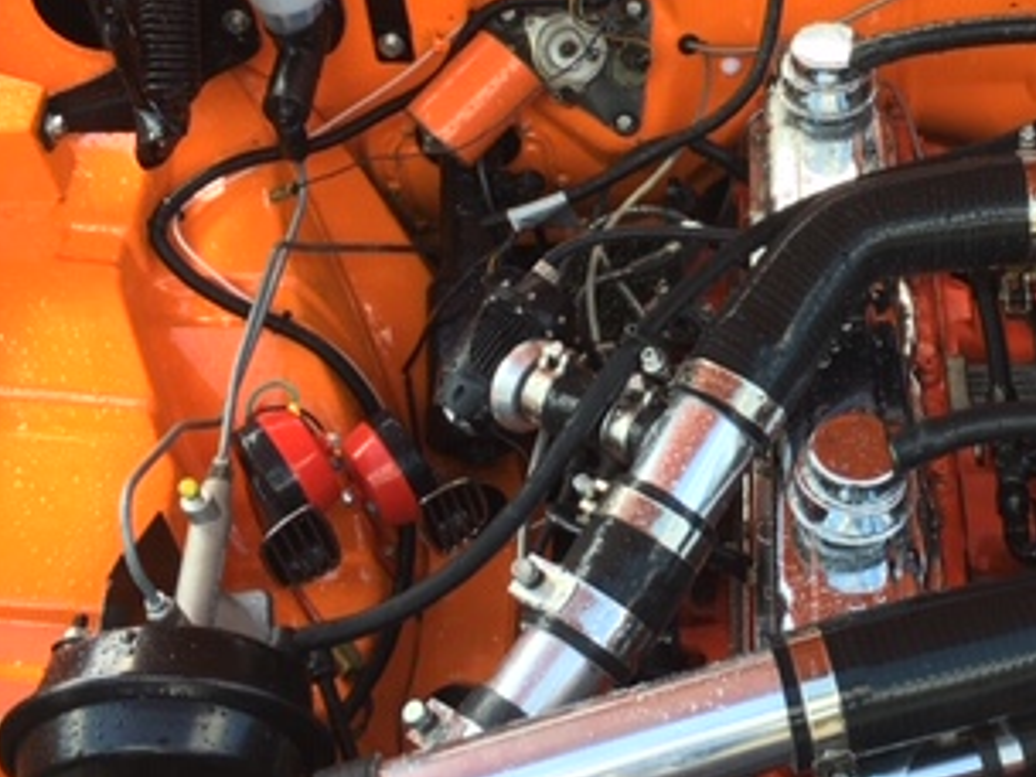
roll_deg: -8.1
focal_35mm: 61
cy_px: 160
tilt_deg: -33.2
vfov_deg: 23.7
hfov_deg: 30.7
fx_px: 1826
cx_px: 872
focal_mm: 4.15
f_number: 2.2
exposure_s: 1/118
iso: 25
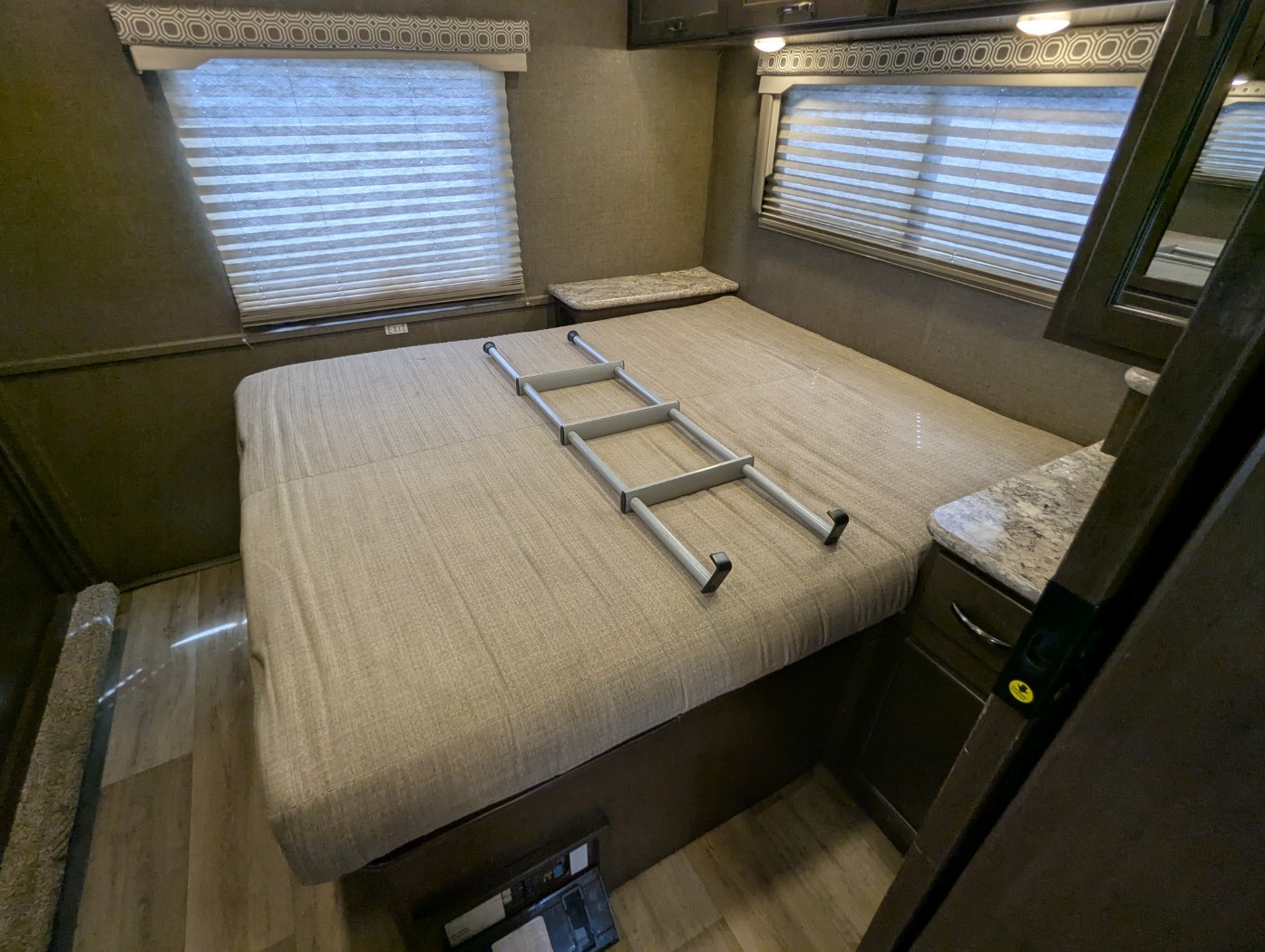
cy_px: 476
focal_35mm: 16
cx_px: 632
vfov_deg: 78.2
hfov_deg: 94.4
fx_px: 585
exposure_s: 1/64.7
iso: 87
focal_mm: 2.35
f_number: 2.2
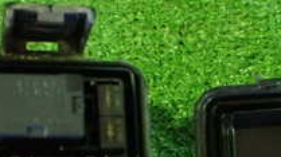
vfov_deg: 12.6
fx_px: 700
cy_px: 173
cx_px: 137
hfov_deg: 22.7
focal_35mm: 94
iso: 1000
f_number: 2.3
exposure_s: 1/30
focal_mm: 5.4
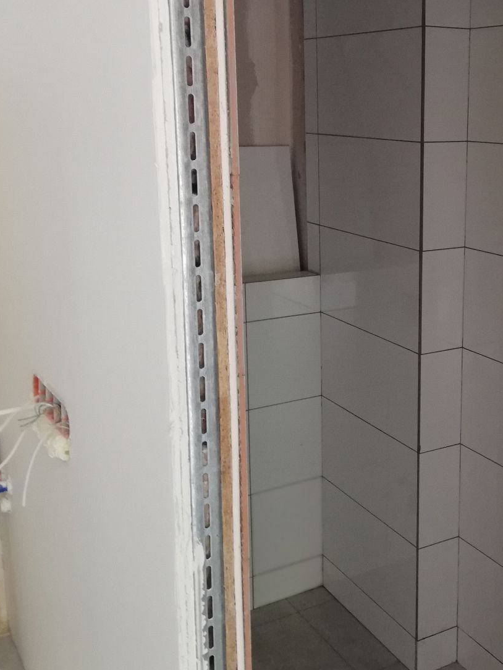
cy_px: 295
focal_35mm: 46
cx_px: 408
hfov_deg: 30.7
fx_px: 891
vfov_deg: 41.2
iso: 320
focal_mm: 3.81
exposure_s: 1/25
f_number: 4
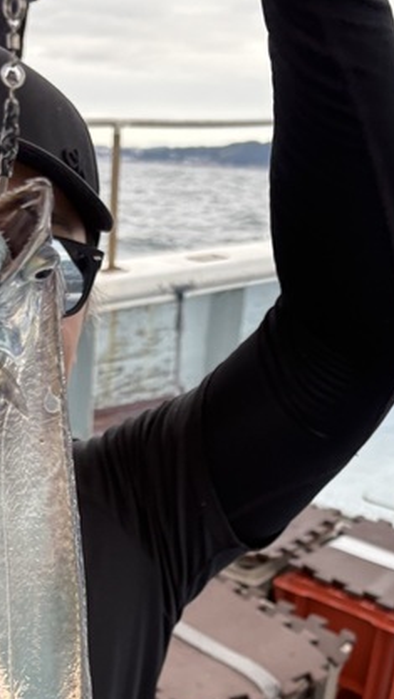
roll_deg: -1.9
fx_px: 1076
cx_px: 201
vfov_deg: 34.2
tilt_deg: -24.6
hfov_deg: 20.8
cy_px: 620
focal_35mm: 58
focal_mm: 5.96
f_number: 1.6
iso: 40
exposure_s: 1/178
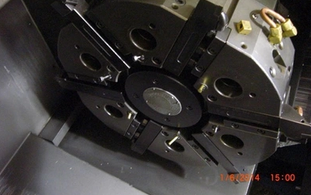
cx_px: 156
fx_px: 348
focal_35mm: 41
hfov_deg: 48.2
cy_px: 83
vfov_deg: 31.2
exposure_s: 1/8
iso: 800
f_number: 2.7
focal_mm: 6.2
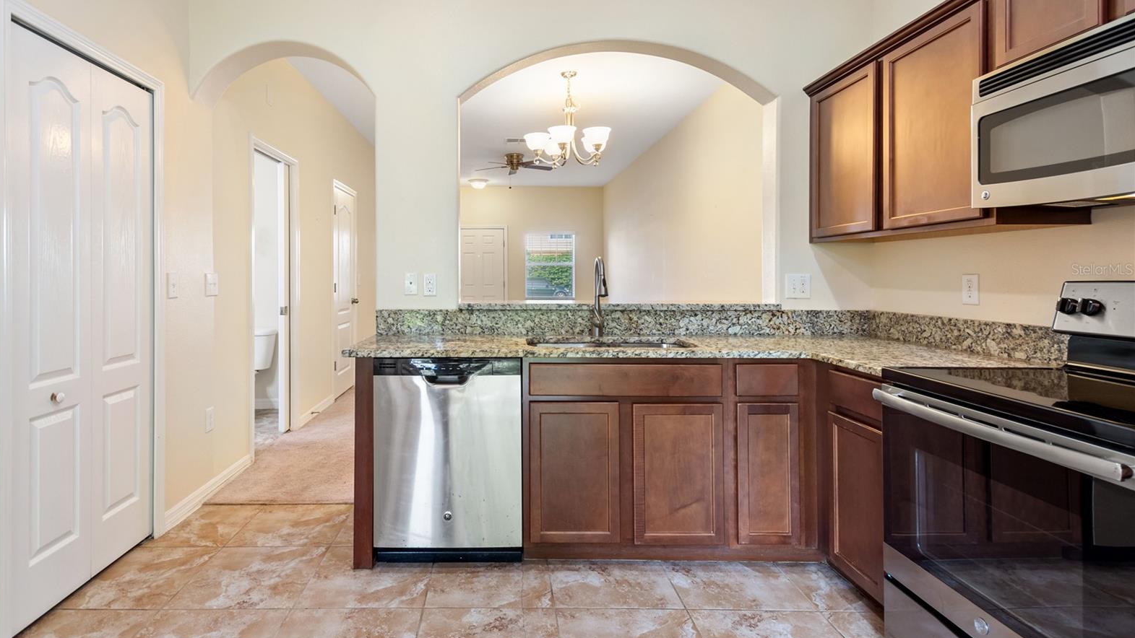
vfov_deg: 66.7
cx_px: 558
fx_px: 482
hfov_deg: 99.4
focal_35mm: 16
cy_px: 269
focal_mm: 10
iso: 400
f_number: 4.5
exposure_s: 1/3
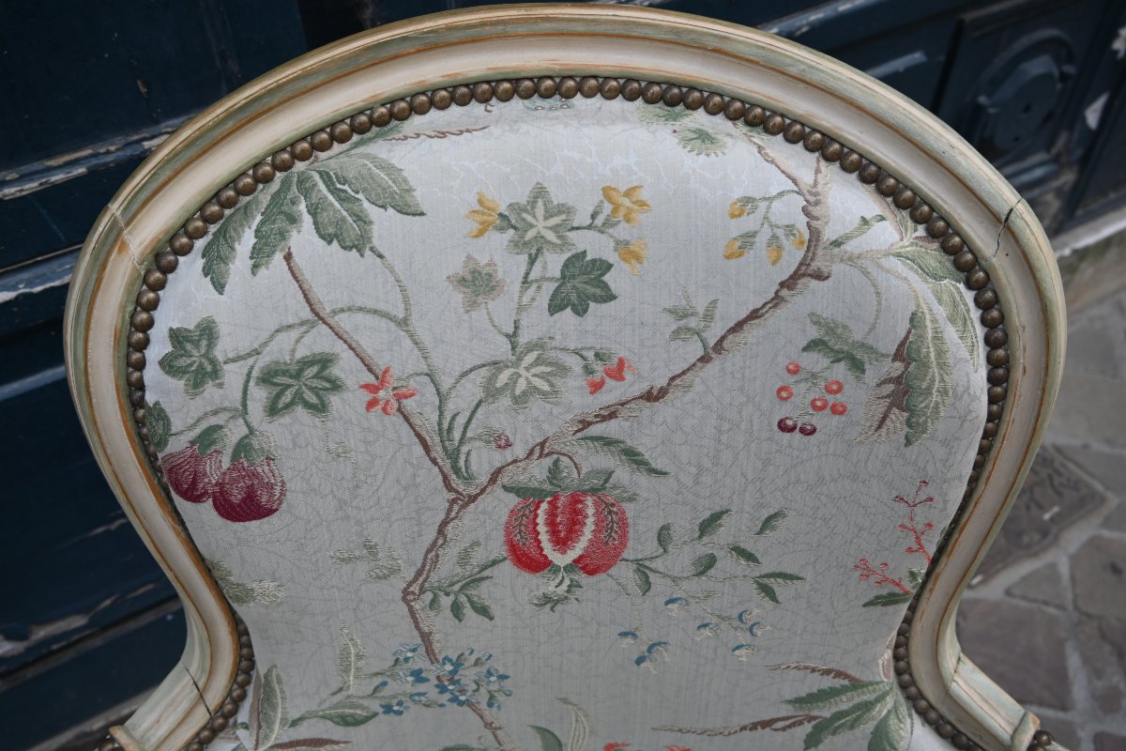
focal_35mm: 32
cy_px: 376
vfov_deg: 41.7
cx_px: 563
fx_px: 985
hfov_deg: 59.5
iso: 200
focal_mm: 21
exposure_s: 1/250
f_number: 4.5
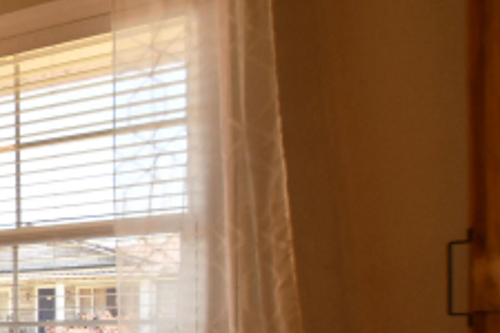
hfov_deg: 24.8
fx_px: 694
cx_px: -327
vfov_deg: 26.0
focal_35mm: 50
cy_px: 306
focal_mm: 10
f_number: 5
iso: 400
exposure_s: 1/250
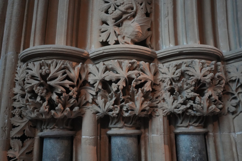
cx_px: 121
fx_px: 195
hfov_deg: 63.7
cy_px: 80
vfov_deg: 45.0
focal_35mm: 29
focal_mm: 29
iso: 8000
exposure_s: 1/160
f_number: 3.5
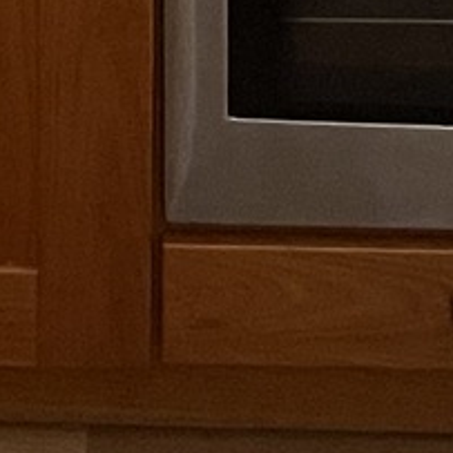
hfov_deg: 8.4
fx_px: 3094
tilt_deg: -15.4
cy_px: -761
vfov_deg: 7.6
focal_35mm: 209
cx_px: 100
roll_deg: -0.3
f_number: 1.6
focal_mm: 5.1
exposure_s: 1/60
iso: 500
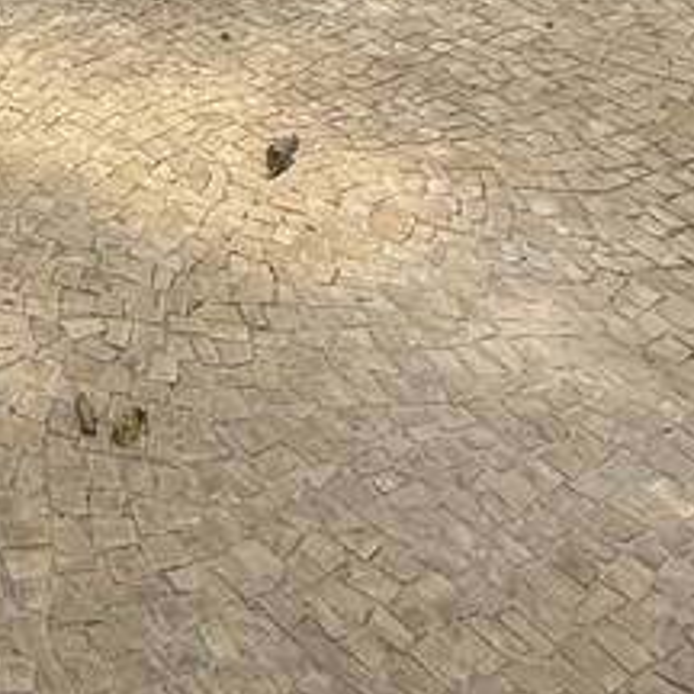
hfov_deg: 23.1
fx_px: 1406
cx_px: -305
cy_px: -726
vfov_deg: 18.0
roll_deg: -2.1
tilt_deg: +2.4
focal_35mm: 62
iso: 50
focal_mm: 2.22
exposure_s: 1/585
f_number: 2.2
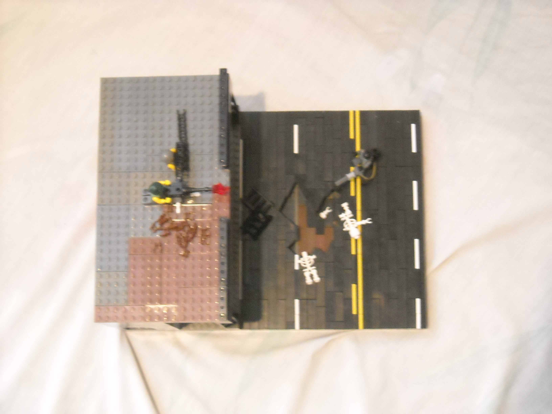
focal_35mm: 68
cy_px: 207
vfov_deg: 21.6
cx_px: 276
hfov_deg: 28.6
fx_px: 1084
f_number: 3.7
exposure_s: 1/7
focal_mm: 11.02
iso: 800
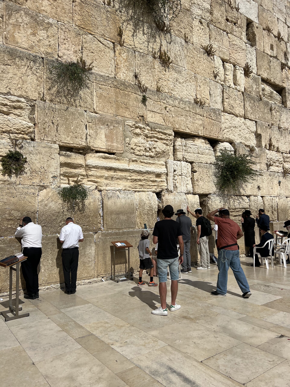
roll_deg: +0.6
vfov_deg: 67.3
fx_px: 290
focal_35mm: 26
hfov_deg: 53.1
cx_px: 145
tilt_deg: +5.7
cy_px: 194
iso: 50
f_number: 1.5
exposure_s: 1/14286
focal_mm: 5.7
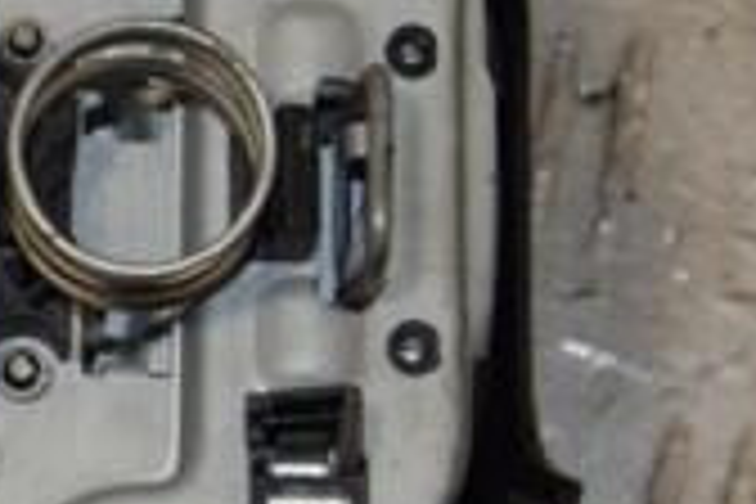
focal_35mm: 242
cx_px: -446
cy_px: 315
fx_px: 5077
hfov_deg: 8.3
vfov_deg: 5.7
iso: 800
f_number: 9
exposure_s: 1/200
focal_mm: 45
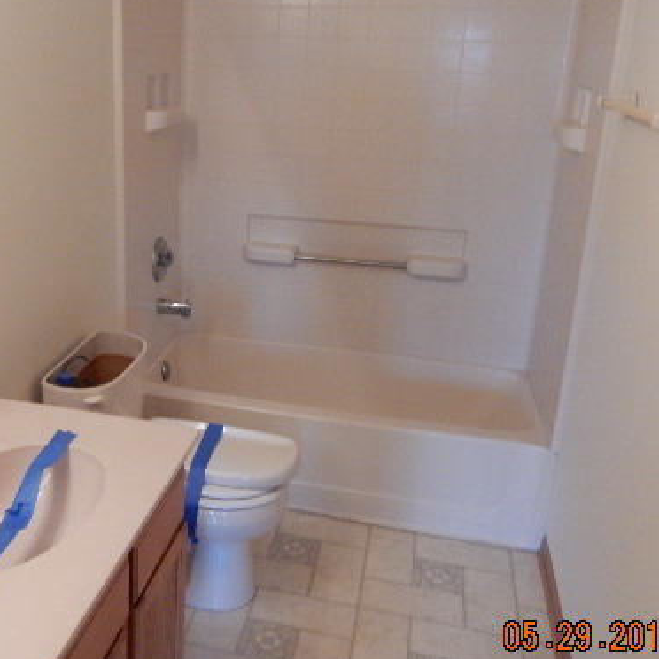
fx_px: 818
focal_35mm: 38
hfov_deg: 42.8
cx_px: 181
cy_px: 299
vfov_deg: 43.8
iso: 400
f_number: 3.7
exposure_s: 1/60
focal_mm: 4.5
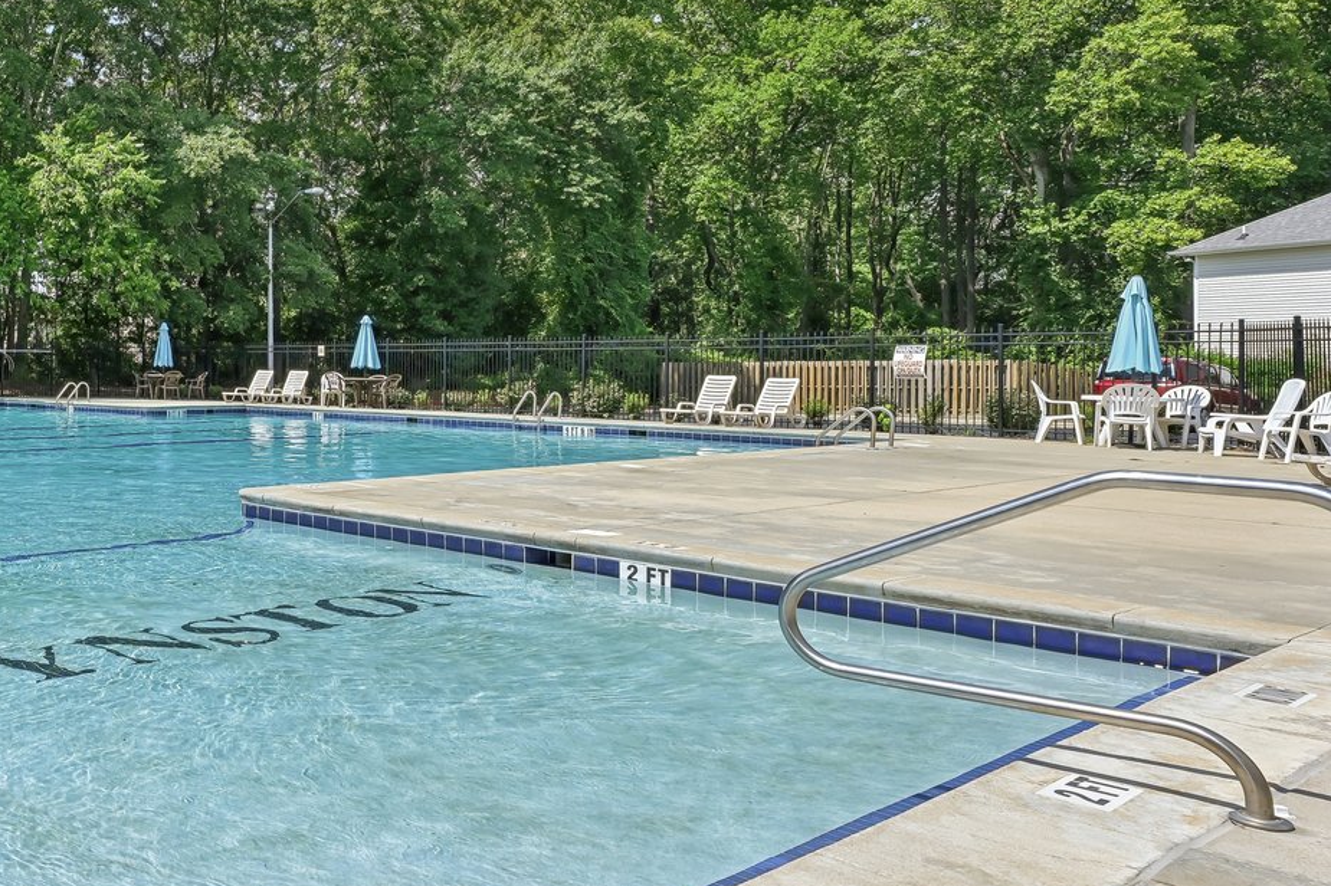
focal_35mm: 31
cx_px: -49
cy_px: 347
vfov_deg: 42.1
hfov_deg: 47.9
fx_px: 1146
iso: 100
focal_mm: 14
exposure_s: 1/400
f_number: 8
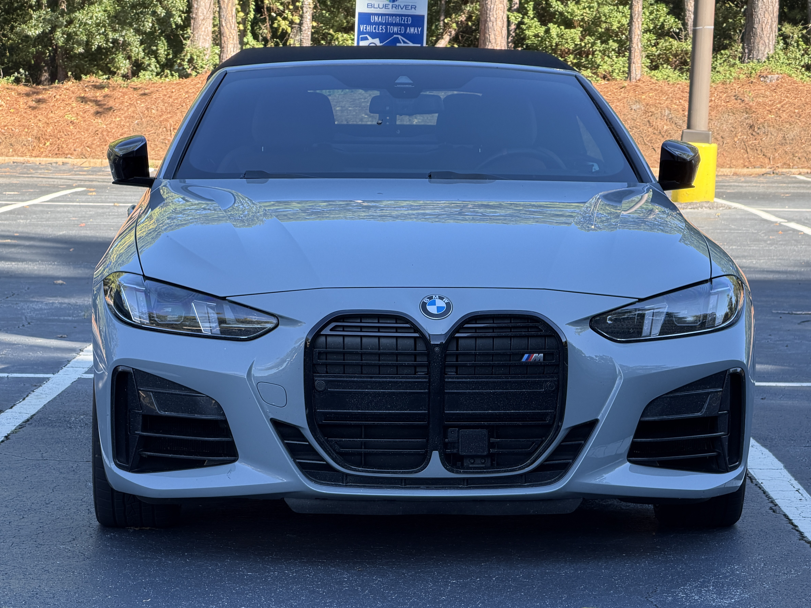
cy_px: 345
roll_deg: -2.6
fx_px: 2811
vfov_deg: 12.3
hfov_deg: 16.4
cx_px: 450
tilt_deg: -4.2
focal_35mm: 120
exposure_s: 1/148
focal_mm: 16.89
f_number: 2.8
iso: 50
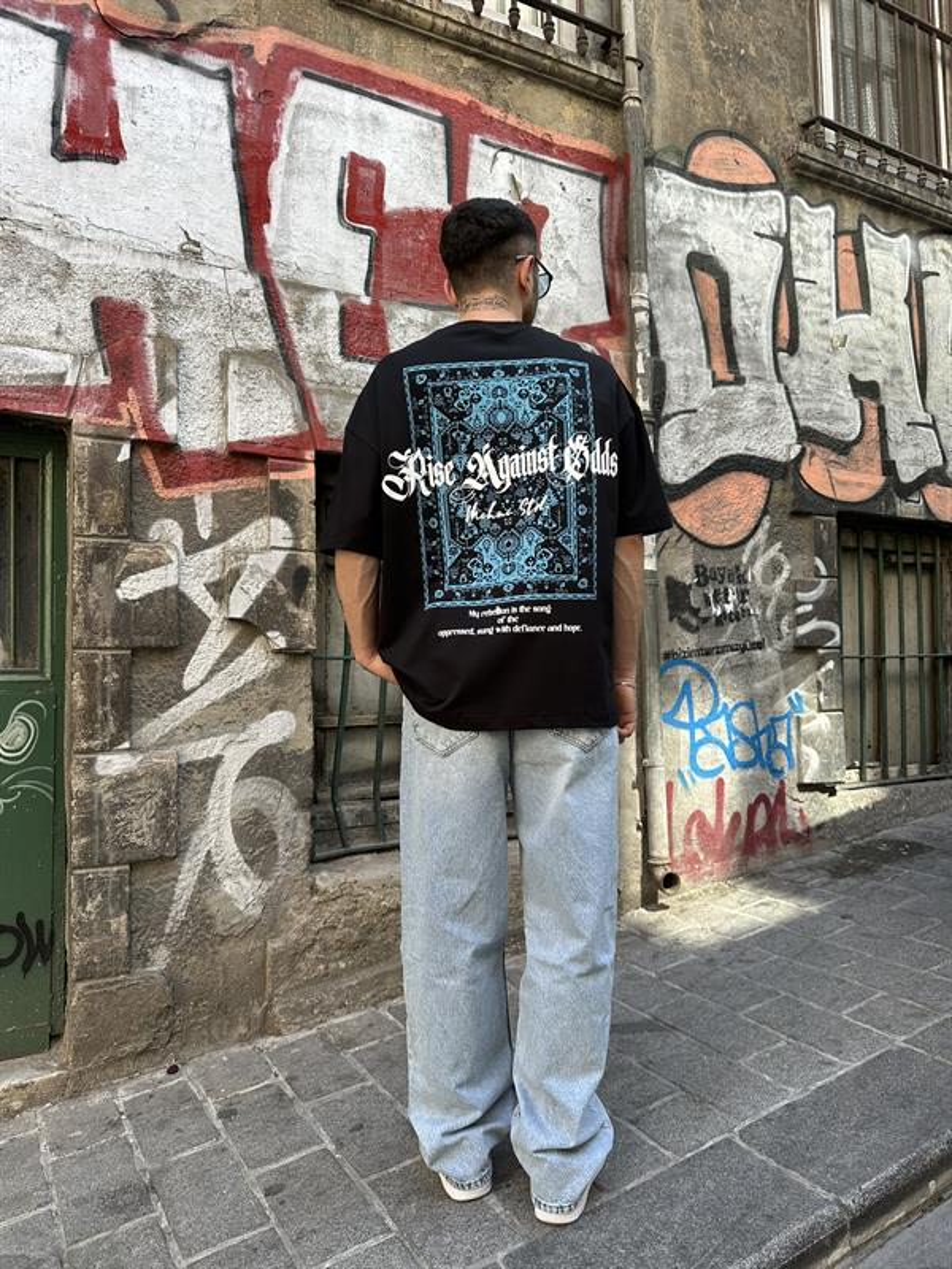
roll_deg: -0.9
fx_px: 880
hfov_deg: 56.8
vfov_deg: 71.6
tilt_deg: +4.1
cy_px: 634
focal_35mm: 24
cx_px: 476
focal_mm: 6.86
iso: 80
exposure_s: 1/280
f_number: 1.78
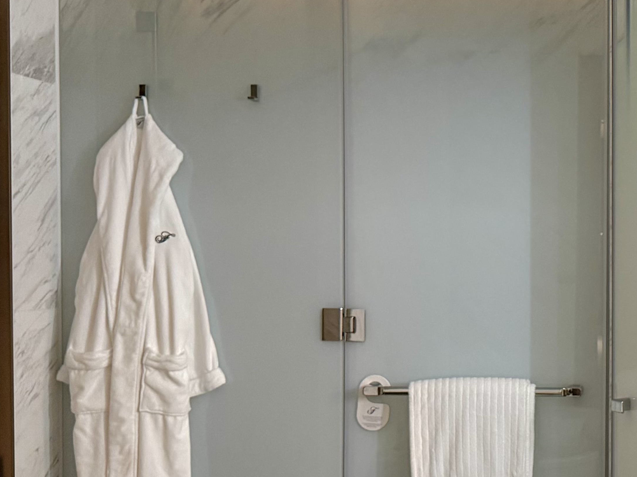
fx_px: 1141
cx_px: 665
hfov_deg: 28.8
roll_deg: +0.1
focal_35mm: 62
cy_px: 282
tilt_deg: -0.7
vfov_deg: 23.6
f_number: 1.78
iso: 500
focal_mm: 6.76
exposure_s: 1/50
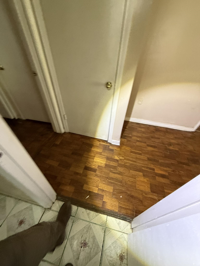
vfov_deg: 102.1
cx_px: 100
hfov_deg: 85.7
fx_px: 108
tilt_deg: -35.1
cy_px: 133
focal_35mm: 14
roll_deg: -2.3
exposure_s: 1/52
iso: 500
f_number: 2.2
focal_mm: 2.22
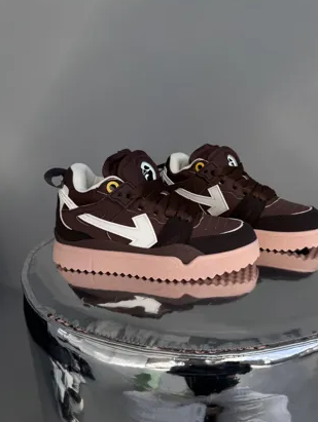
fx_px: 342
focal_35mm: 28
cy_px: 219
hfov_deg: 49.6
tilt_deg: -17.2
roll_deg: +1.6
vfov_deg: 63.4
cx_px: 183
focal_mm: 6.76
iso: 80
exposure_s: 1/470
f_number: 1.78
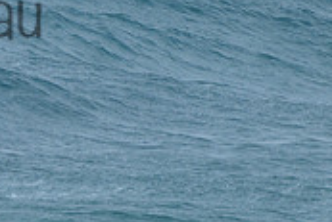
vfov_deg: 0.8
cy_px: 84
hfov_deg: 1.1
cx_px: -81
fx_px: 16998
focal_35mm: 1840
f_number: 7.1
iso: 500
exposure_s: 1/2000
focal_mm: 400
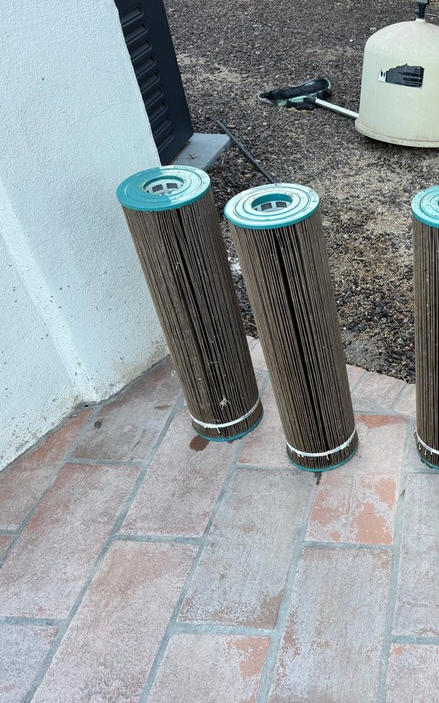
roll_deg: +1.1
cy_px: 352
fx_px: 651
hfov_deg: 34.3
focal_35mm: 34
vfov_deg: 56.7
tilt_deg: -39.0
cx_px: 426
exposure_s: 1/121
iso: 64
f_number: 1.78
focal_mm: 6.76
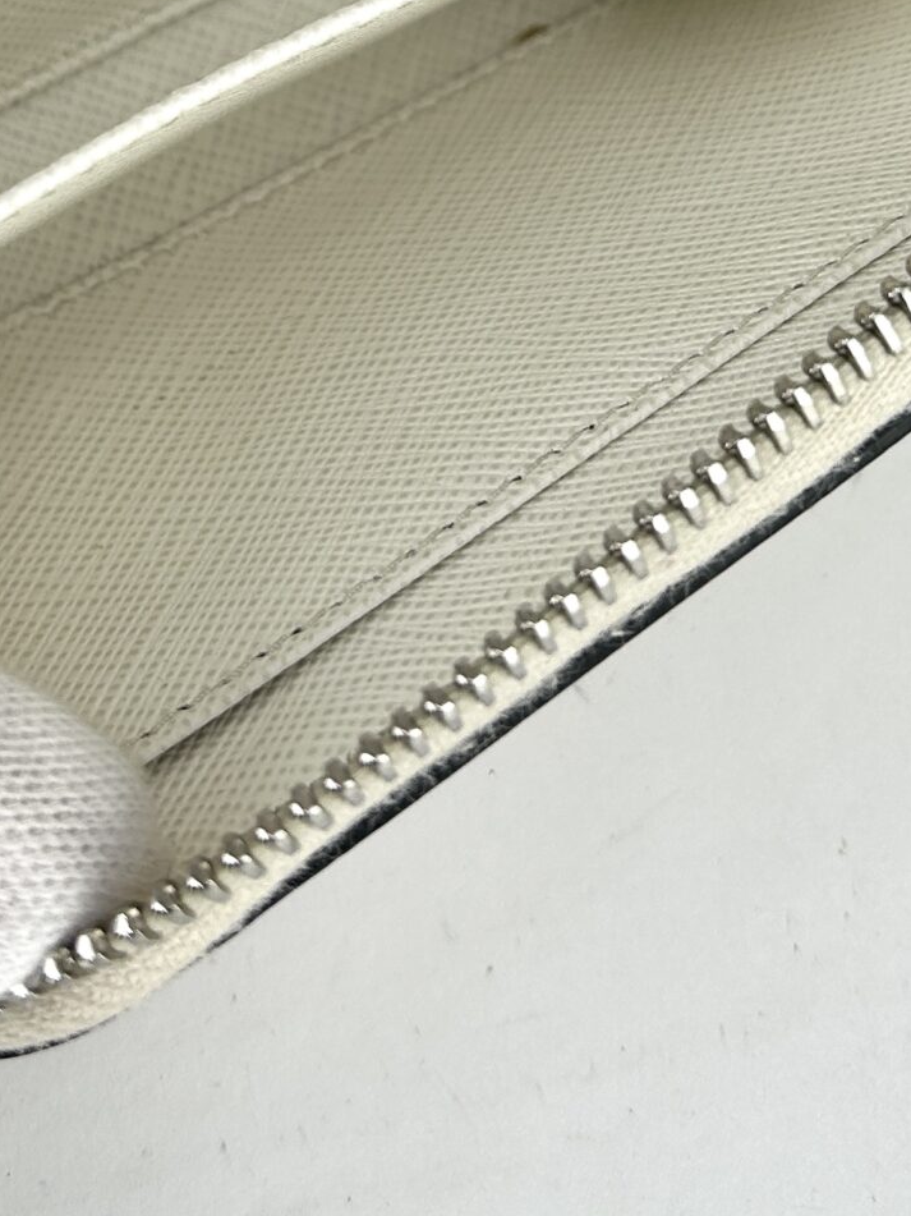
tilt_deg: -55.9
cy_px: -93
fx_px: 2457
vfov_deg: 25.9
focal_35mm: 70
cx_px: 363
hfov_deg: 21.0
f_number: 1.5
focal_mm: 5.7
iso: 40
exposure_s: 1/167
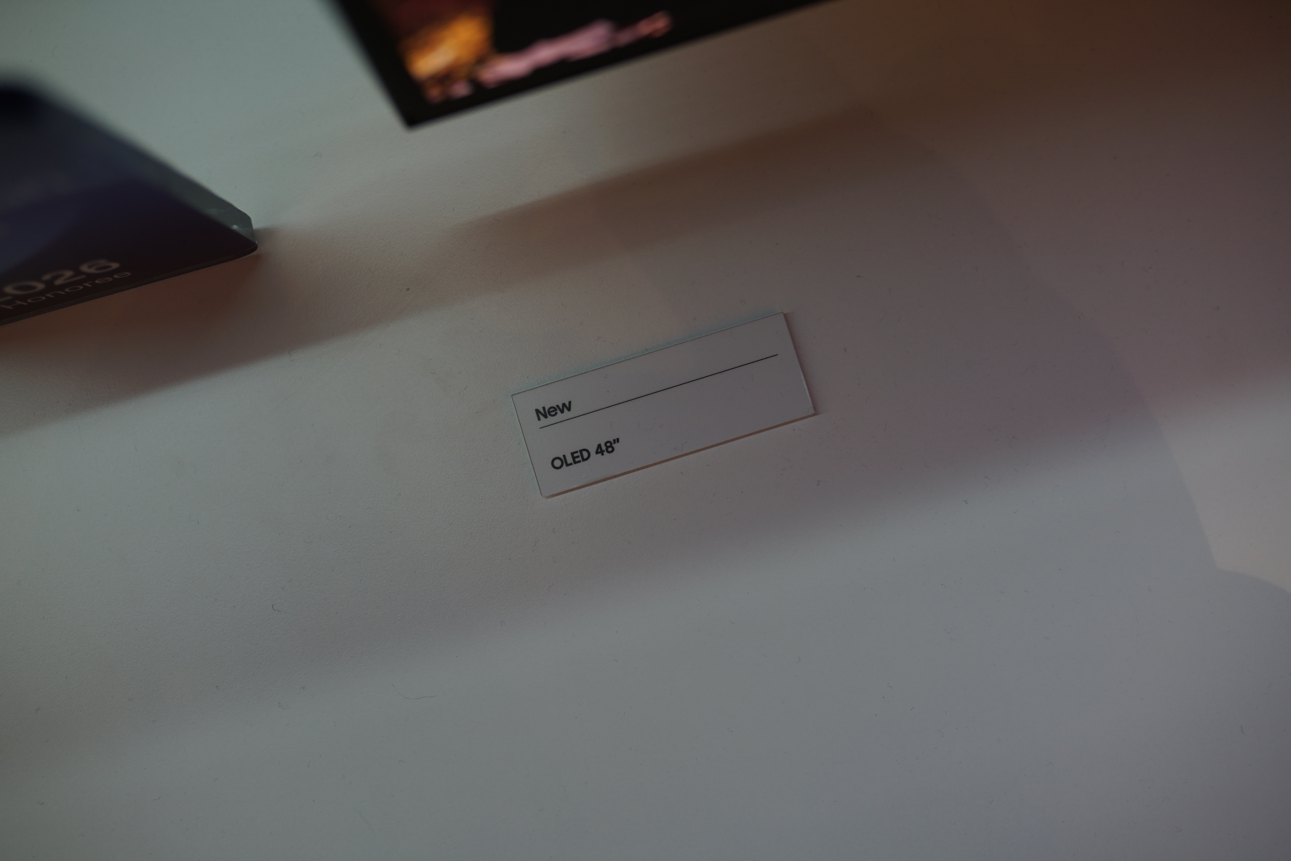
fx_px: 1255
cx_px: 646
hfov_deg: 54.4
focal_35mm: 35
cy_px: 430
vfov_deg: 37.9
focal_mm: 35
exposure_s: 1/100
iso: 400
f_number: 2.2
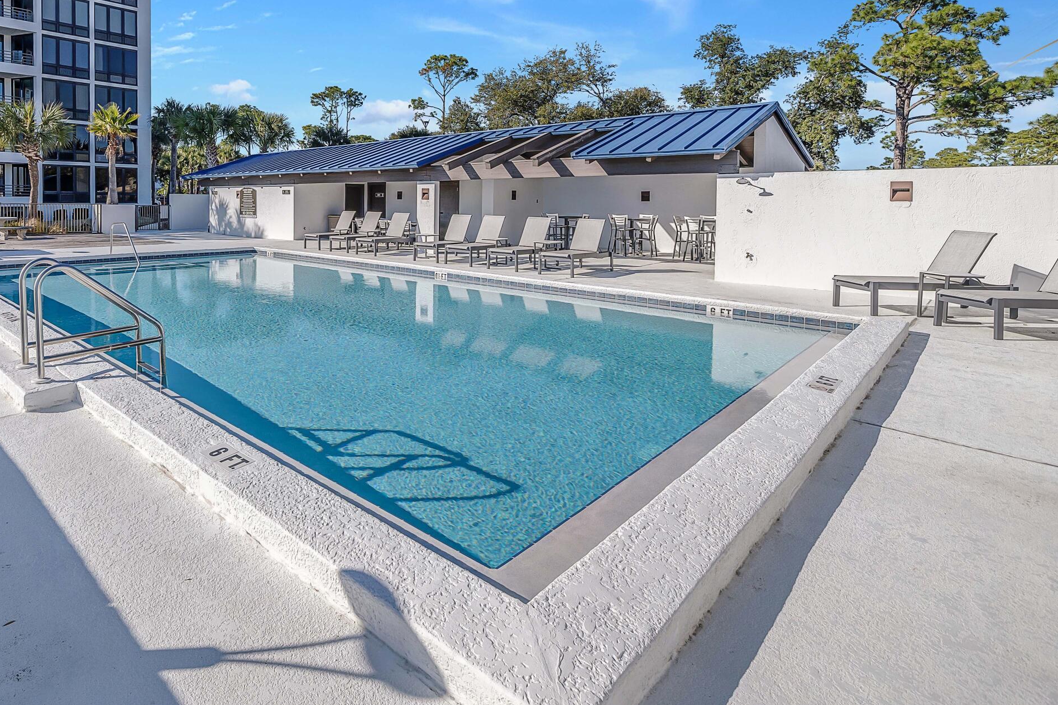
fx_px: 558
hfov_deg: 83.9
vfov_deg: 62.4
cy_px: 218
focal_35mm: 19
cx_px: 352
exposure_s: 1/1600
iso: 100
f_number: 5.6
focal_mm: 12
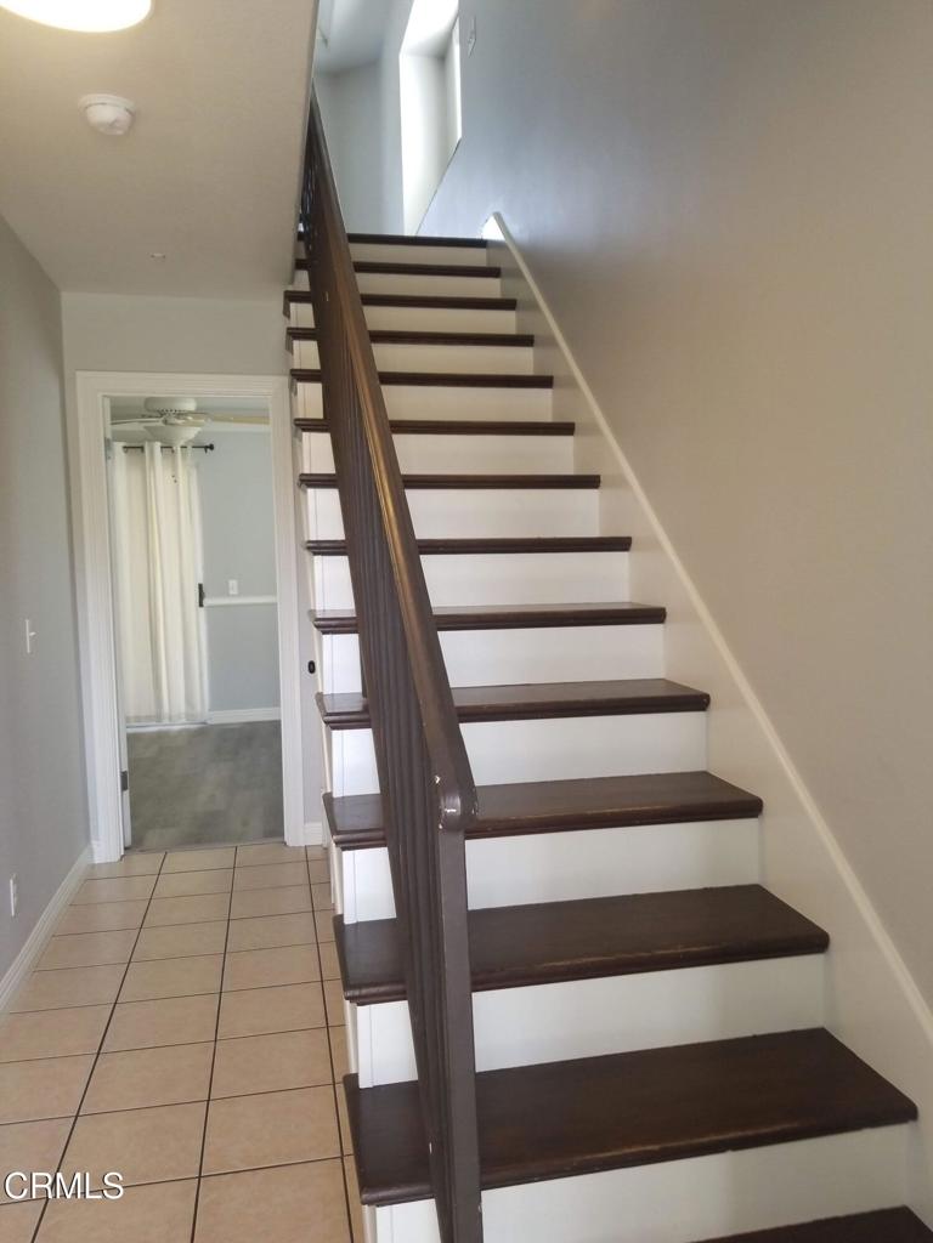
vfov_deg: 67.3
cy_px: 622
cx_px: 466
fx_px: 934
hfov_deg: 53.1
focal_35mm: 26
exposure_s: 1/60.2
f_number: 1.7
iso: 80
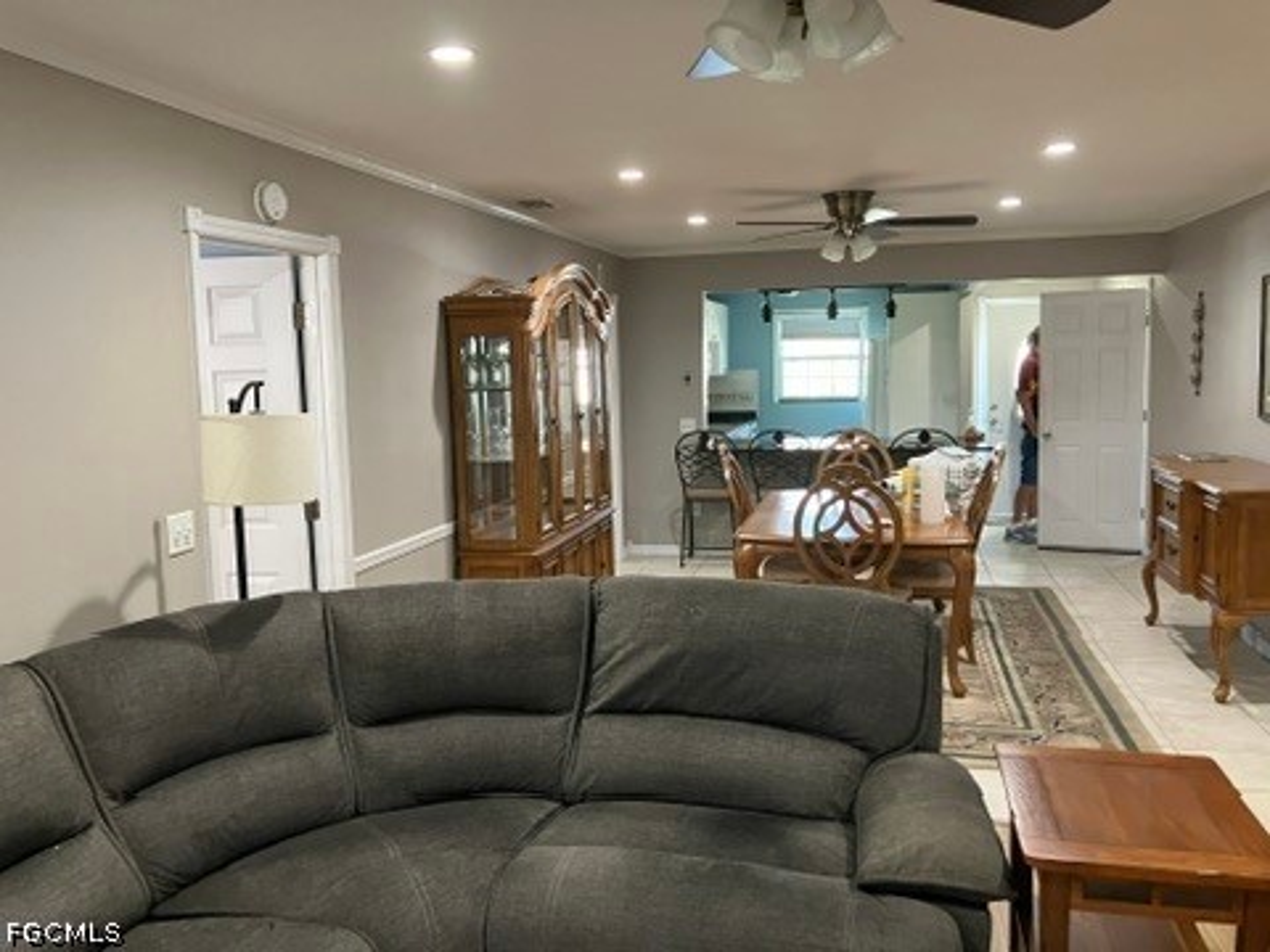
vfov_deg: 49.7
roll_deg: +2.8
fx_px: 1027
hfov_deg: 63.4
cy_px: 476
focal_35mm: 28
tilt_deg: -5.6
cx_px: 635
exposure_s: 1/60
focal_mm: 3.99
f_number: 1.8
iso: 320
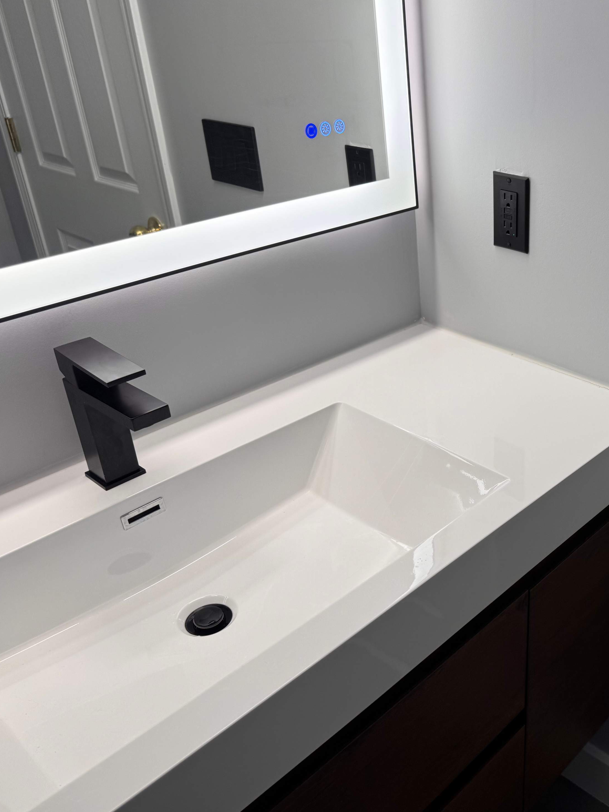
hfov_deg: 40.4
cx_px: 524
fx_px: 774
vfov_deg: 55.4
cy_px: 408
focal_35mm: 33
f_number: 1.78
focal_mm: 6.76
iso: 50
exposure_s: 1/134
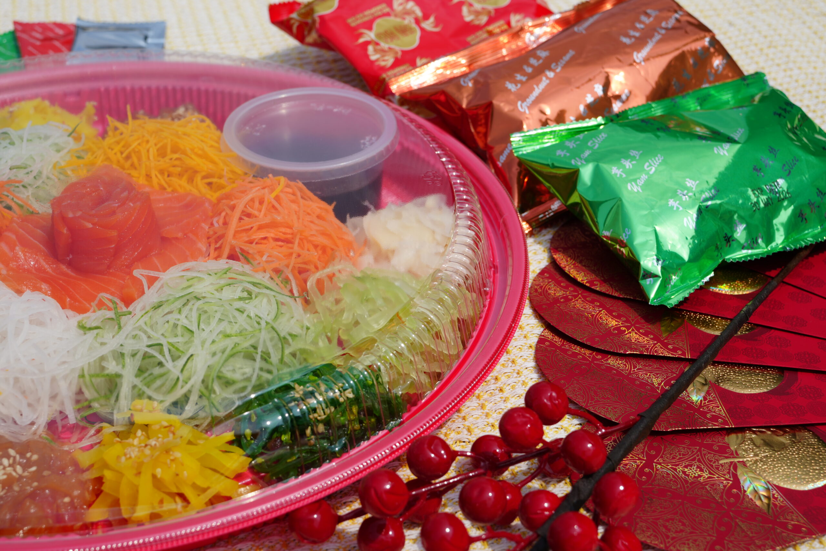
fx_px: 1377
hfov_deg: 33.4
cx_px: 413
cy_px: 276
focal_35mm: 60
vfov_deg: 22.6
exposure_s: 1/250
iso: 100
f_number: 11
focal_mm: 60
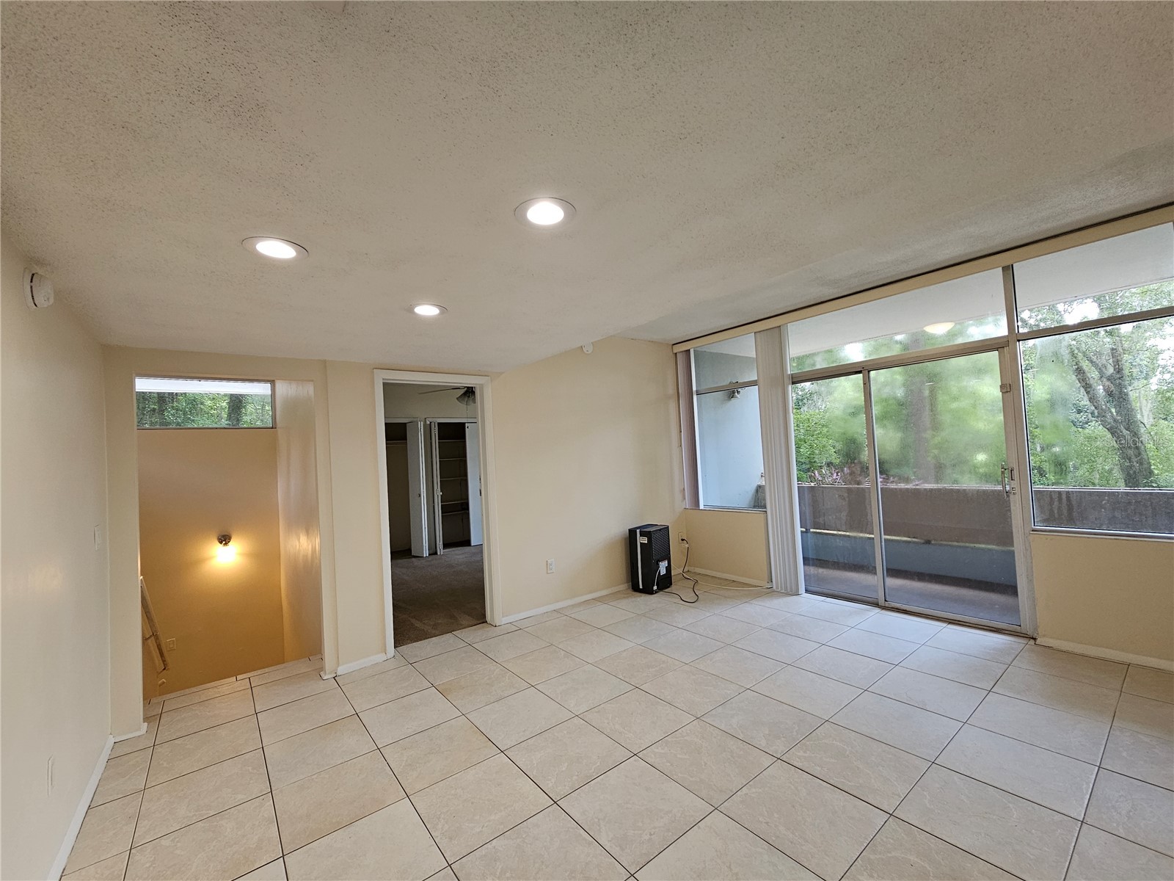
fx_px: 441
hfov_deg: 106.2
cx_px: 587
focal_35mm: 13
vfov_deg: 89.9
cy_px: 440
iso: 80
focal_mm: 2.2
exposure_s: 1/60
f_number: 2.2
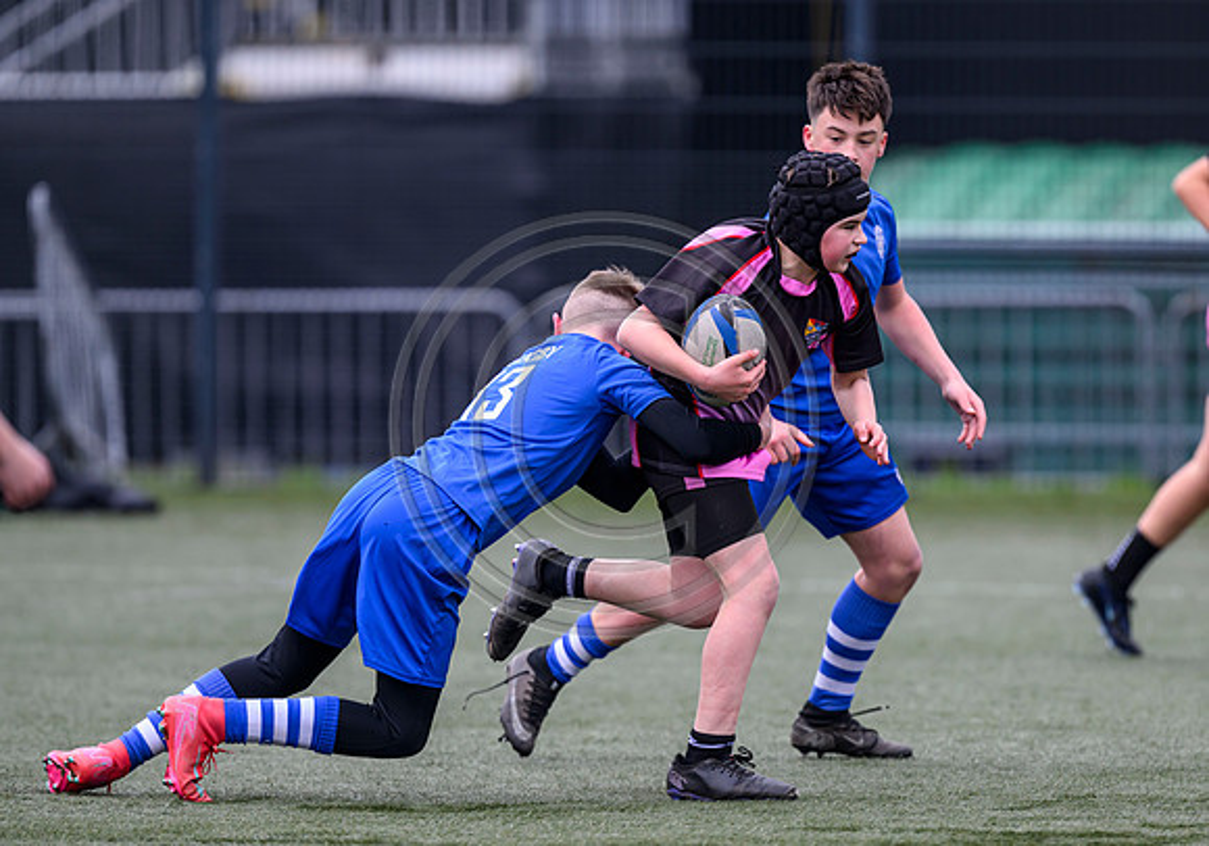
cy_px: 402
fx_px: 15741
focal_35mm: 462
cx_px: 639
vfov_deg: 3.1
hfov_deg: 4.4
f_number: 3.5
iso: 800
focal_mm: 400
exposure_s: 1/1600
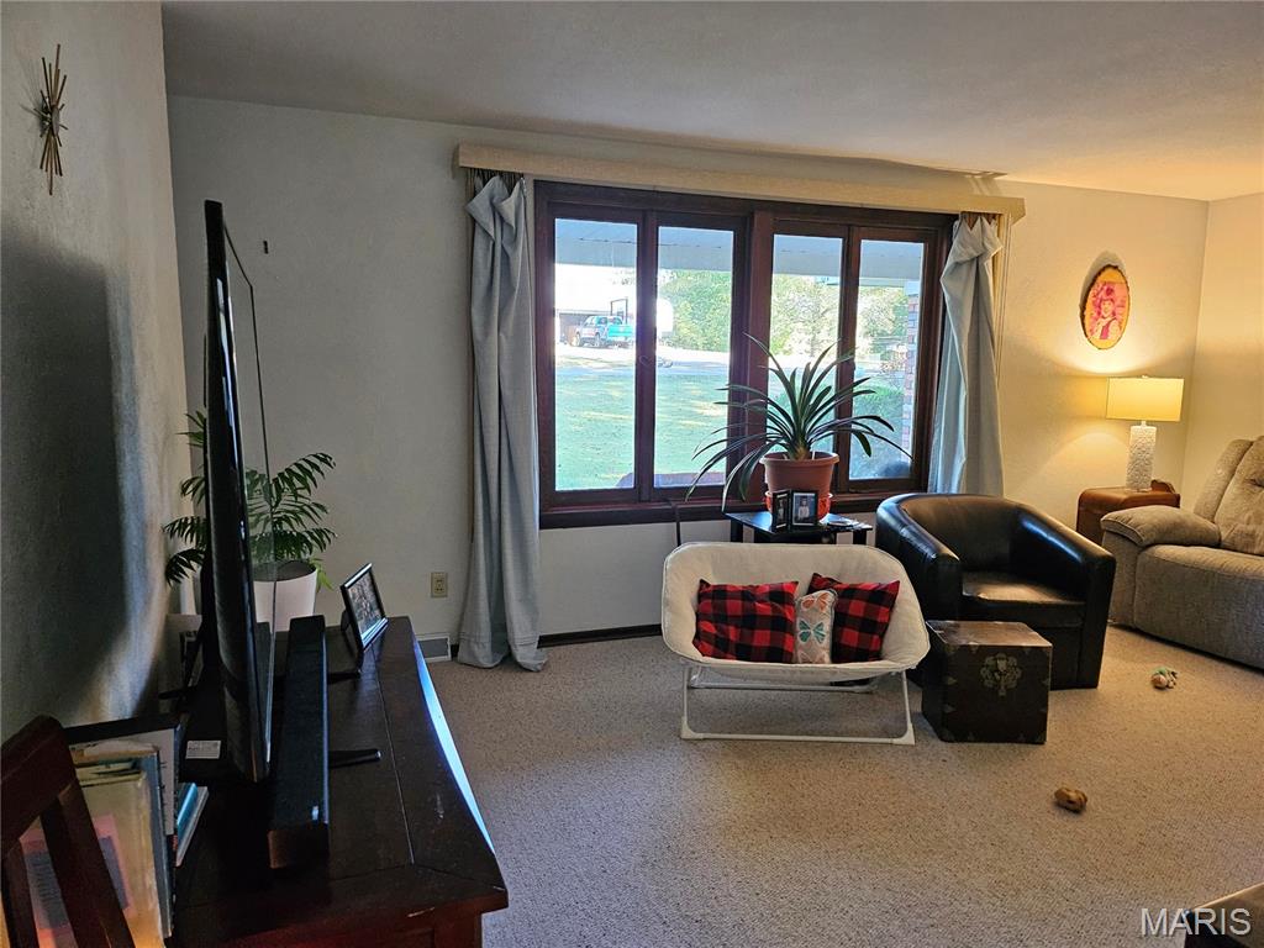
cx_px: 632
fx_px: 876
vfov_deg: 56.8
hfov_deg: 71.6
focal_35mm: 24
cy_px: 474
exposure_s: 1/120
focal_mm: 5
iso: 640
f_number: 1.8
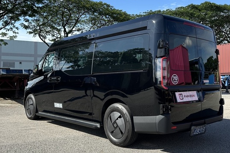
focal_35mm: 28
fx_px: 179
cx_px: 121
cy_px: 64
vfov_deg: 46.3
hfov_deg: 65.4
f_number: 1.78
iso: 80
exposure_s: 1/2809
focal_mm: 6.86
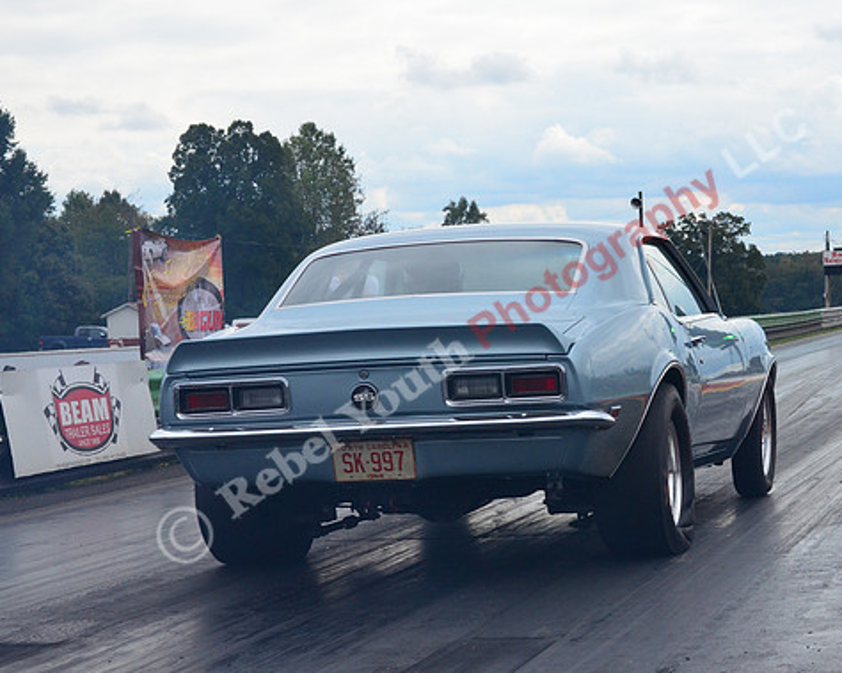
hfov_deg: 20.2
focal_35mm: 95
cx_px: 501
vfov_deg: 16.3
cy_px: 334
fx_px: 2356
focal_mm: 55
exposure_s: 1/640
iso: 1000
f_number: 13
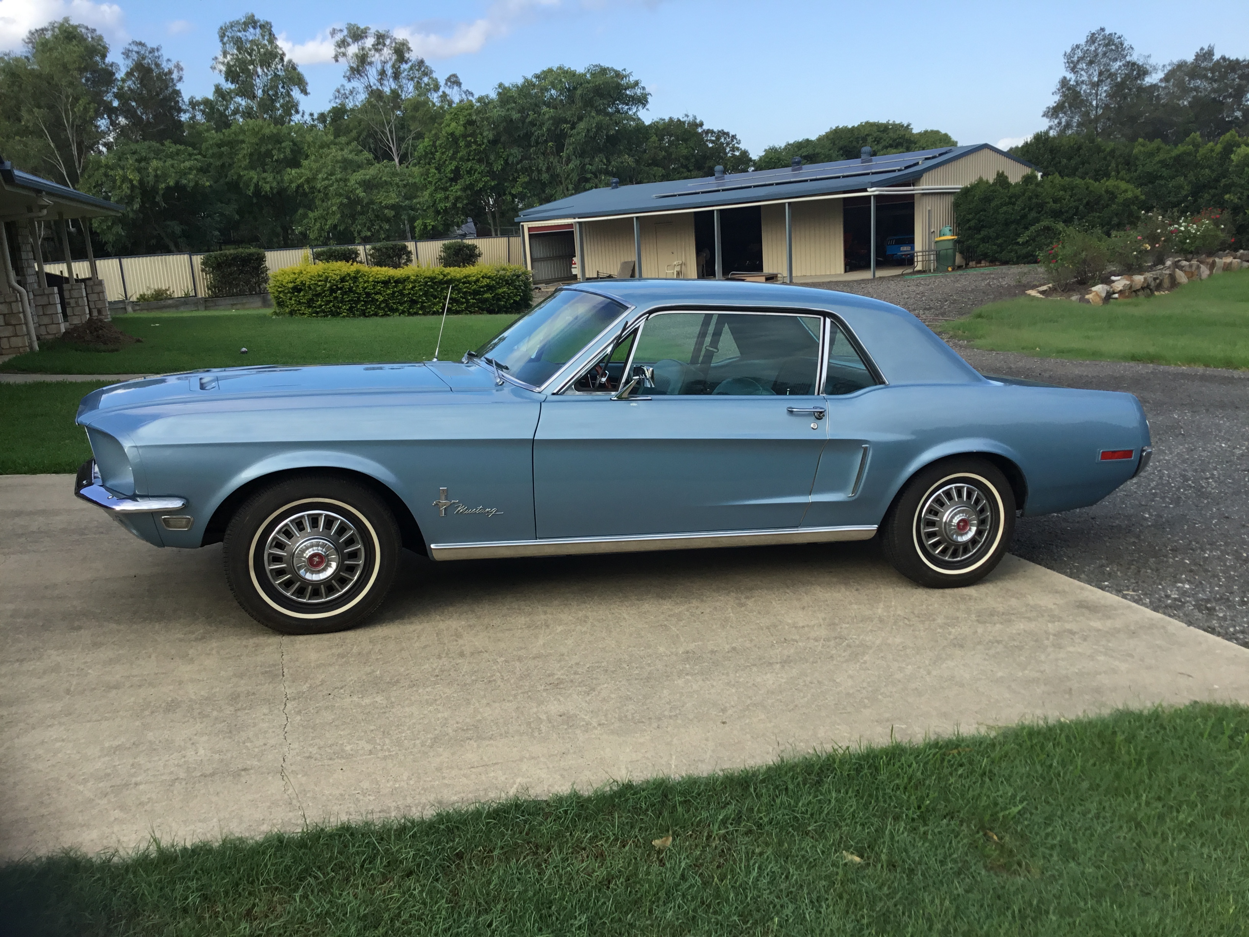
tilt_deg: -10.5
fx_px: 1119
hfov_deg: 58.4
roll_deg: +3.7
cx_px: 624
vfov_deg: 45.4
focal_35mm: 31
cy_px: 468
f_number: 2.4
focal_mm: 3.3
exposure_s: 1/506
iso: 25
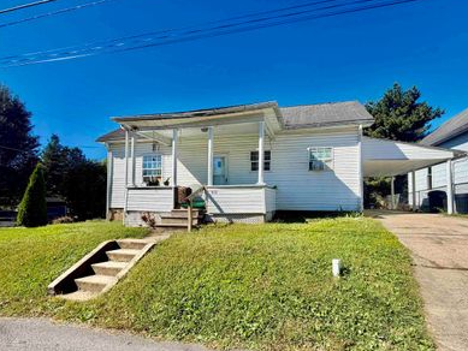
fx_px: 243
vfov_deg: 71.4
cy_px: 195
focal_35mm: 18
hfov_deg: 87.6
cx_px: 251
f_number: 2.2
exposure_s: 1/770
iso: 25
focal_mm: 2.22
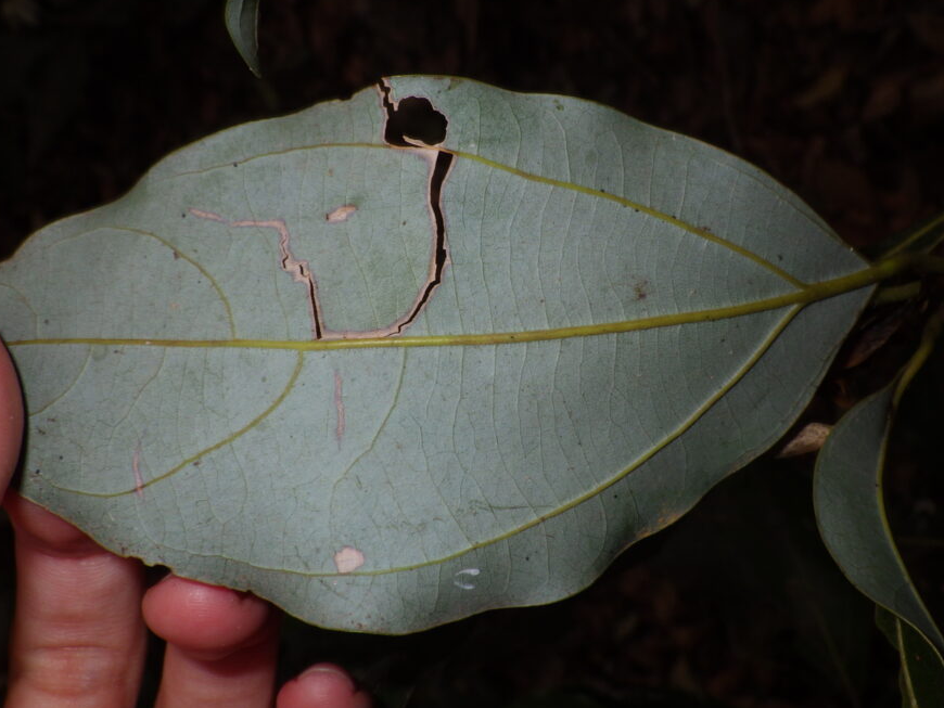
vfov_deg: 35.9
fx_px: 1091
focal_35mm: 40
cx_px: 494
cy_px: 297
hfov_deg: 46.8
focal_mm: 6.1
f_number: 4.6
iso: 125
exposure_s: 1/50
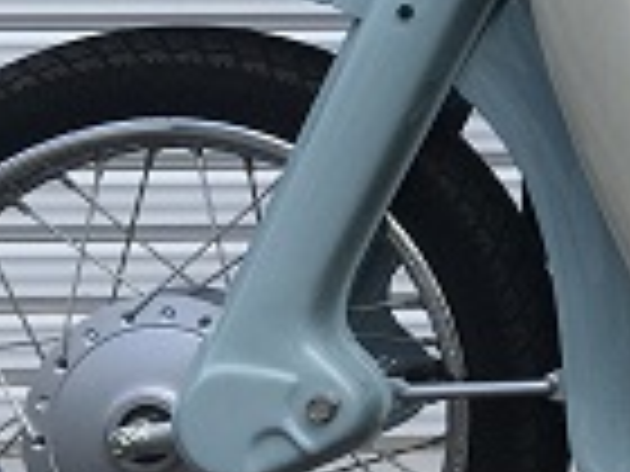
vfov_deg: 9.9
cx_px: 1184
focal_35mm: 146
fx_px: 2657
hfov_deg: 12.2
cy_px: -218
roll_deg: -1.5
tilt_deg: +3.9
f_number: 2.2
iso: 25
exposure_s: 1/1282
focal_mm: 4.15
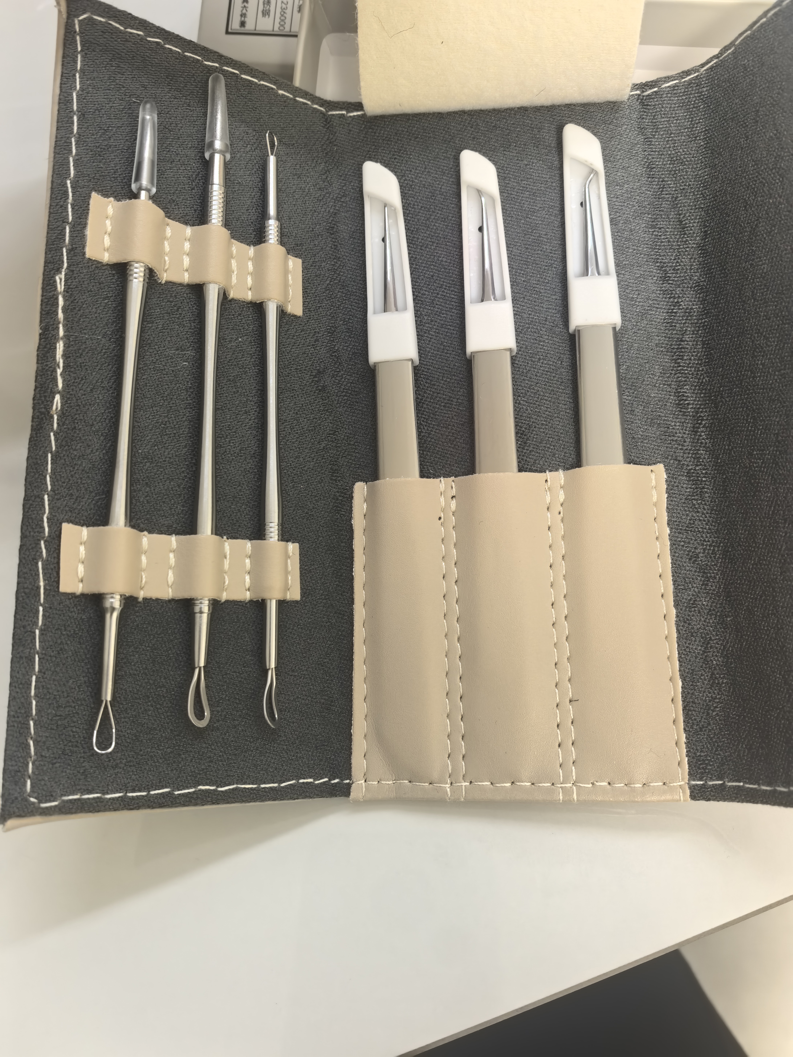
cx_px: 396
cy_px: 528
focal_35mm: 27
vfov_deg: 65.3
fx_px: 825
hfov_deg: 51.4
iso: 400
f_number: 2.8
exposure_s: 1/50
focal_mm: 6.98
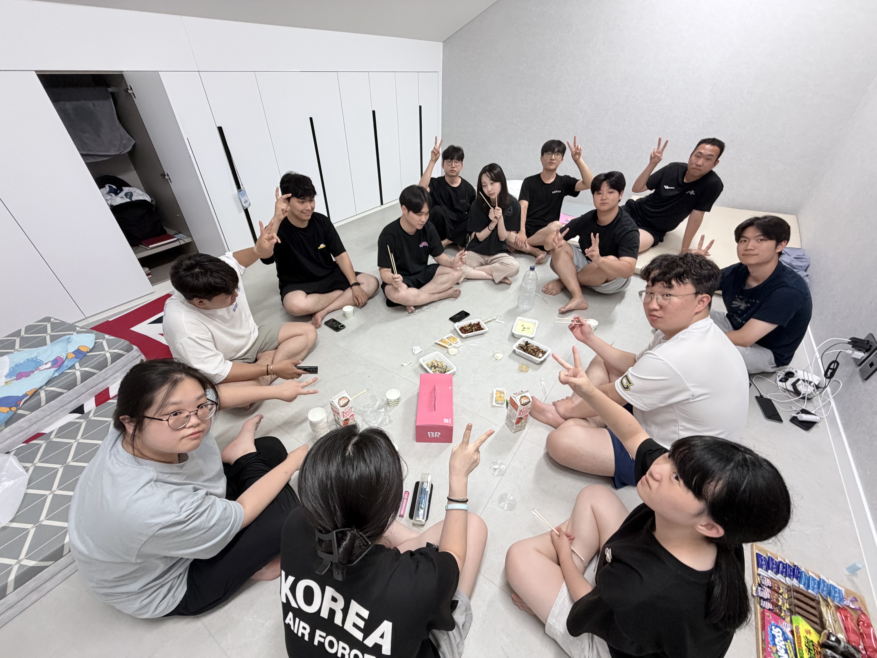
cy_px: 329
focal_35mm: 14
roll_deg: -0.5
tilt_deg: -35.6
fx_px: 355
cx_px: 438
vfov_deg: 85.7
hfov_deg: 102.1
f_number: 2.2
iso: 250
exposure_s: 1/60
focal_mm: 2.22
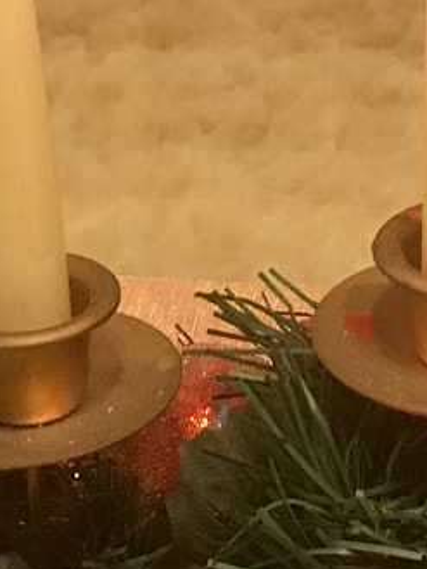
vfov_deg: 14.0
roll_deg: -1.2
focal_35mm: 141
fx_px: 2318
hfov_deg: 10.5
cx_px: 387
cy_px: 164
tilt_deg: -26.2
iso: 160
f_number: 2.2
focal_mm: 4.15
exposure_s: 1/33
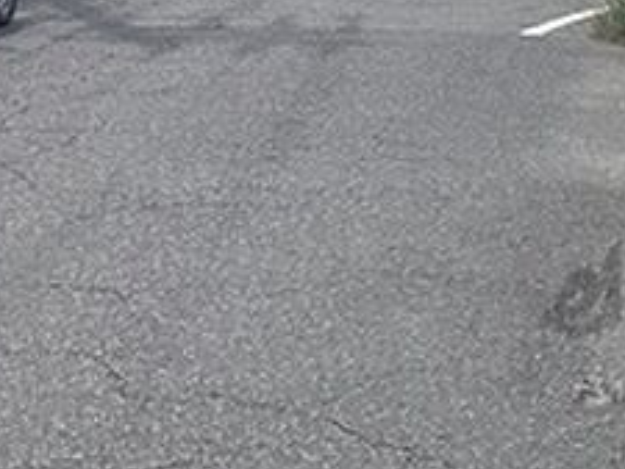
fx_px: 1337
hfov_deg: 25.0
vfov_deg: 18.4
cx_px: 628
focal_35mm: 74
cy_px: -153
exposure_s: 1/7299
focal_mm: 4.2
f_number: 1.6
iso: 32
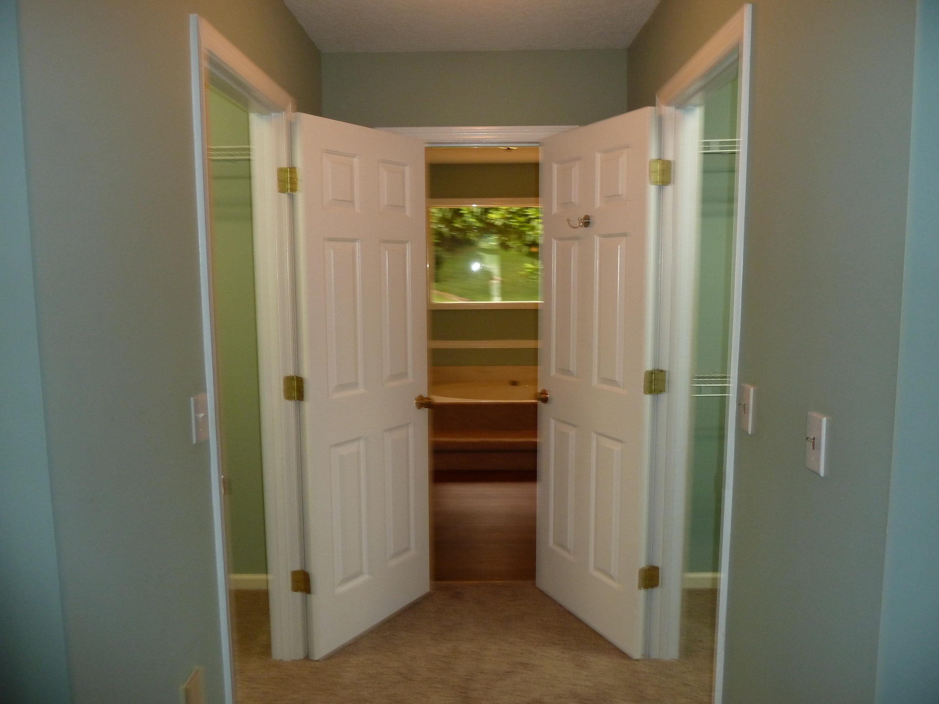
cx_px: 470
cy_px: 352
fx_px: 678
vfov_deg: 54.9
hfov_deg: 69.4
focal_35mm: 25
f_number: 3.3
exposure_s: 1/30
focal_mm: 4.1
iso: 200
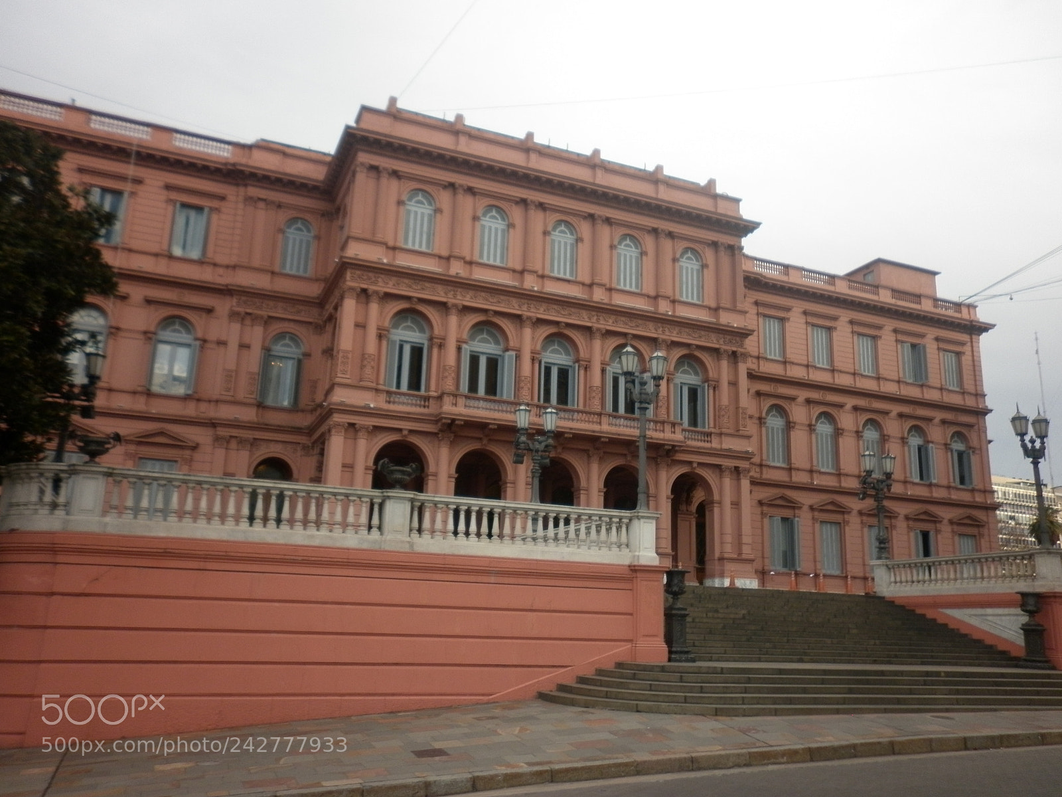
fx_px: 859
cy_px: 398
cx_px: 531
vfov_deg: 49.7
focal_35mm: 28
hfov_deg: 63.4
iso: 80
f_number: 2.8
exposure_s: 1/500
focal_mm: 5
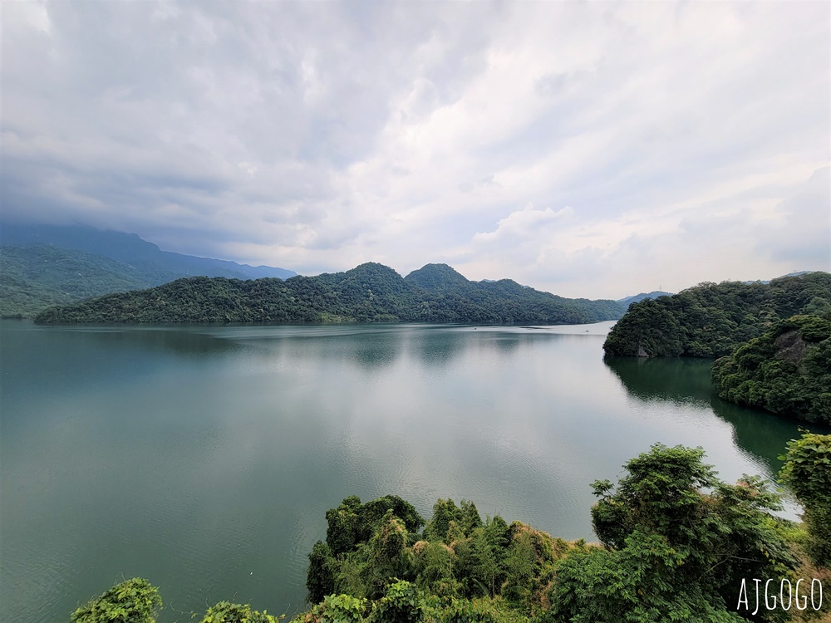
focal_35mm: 13
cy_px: 312
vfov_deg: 89.9
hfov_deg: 106.2
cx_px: 416
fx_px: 312
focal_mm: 2.2
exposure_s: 1/756
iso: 50
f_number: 2.2
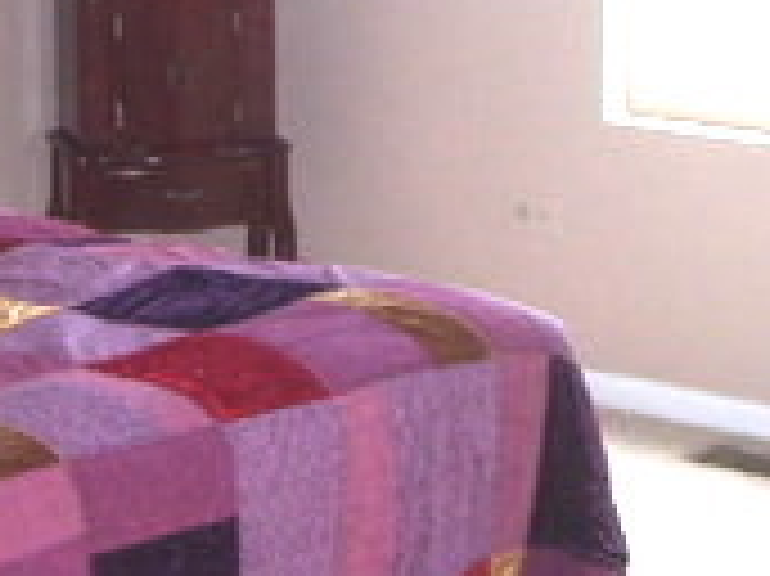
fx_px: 3001
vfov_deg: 10.9
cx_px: 203
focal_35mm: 135
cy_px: 50
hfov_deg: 14.6
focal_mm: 6
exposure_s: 1/60
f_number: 2.7
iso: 80
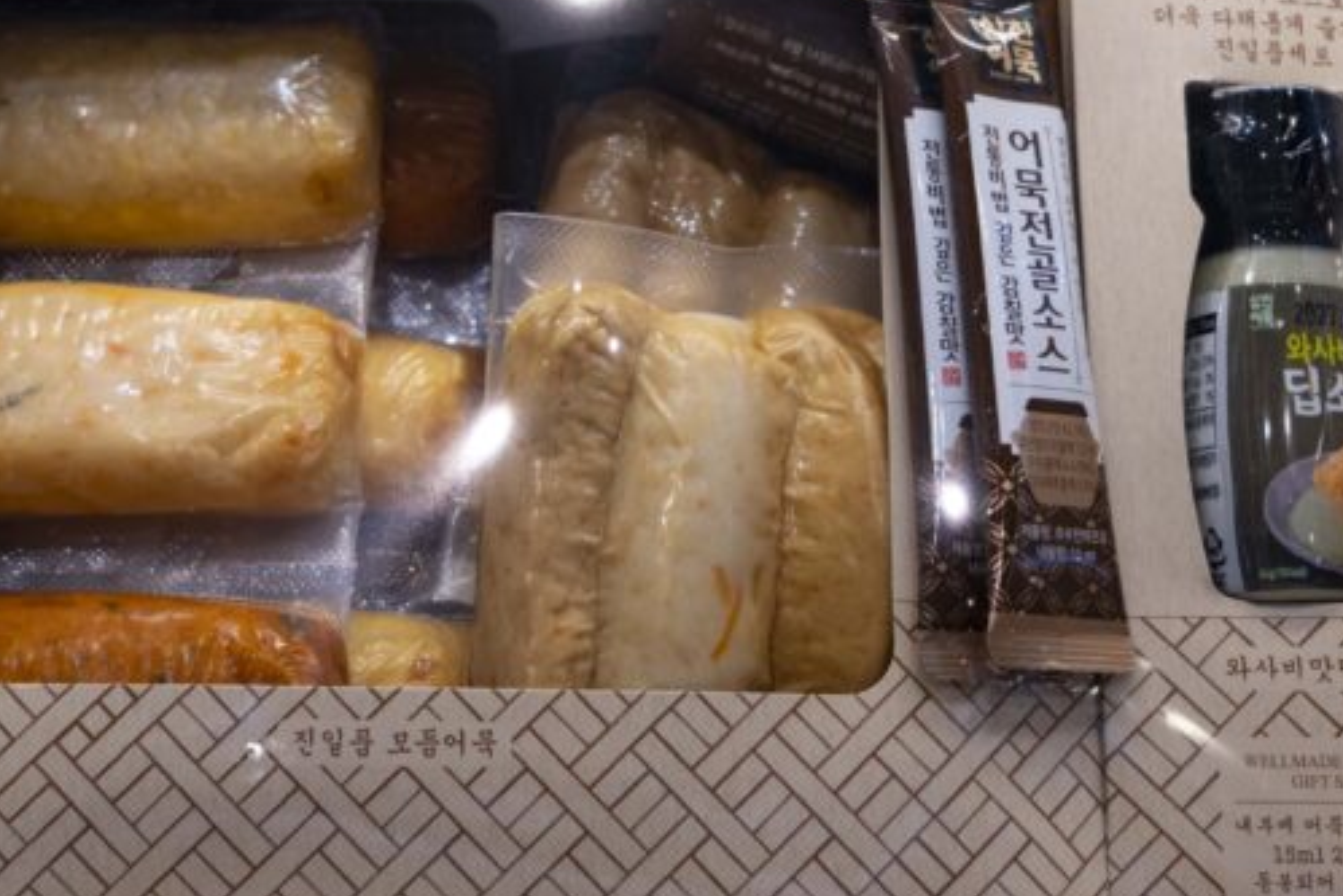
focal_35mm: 76
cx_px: 581
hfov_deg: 26.6
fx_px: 2836
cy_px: 238
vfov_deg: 17.9
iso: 500
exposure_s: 1/160
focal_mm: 37
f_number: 5
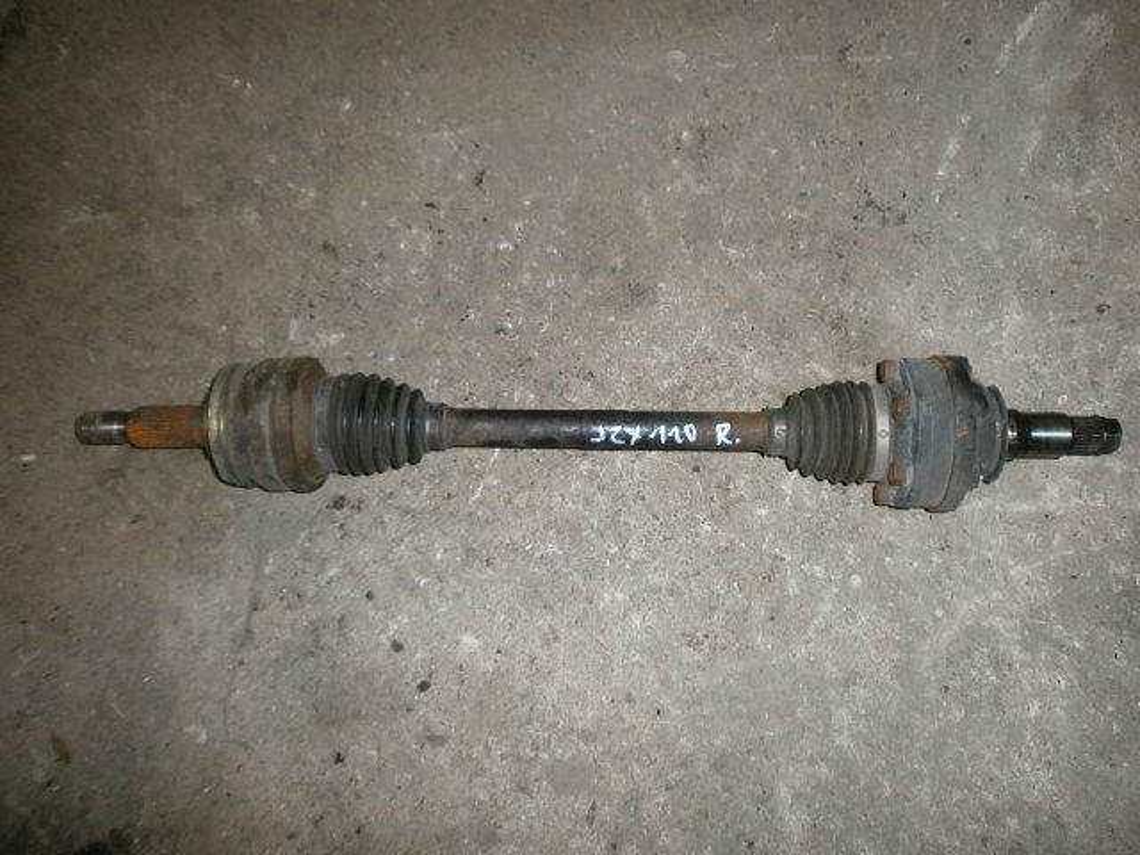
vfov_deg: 51.4
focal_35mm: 27
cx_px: 570
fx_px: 889
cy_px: 428
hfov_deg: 65.3
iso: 125
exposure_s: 1/30
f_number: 2.9
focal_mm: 4.8
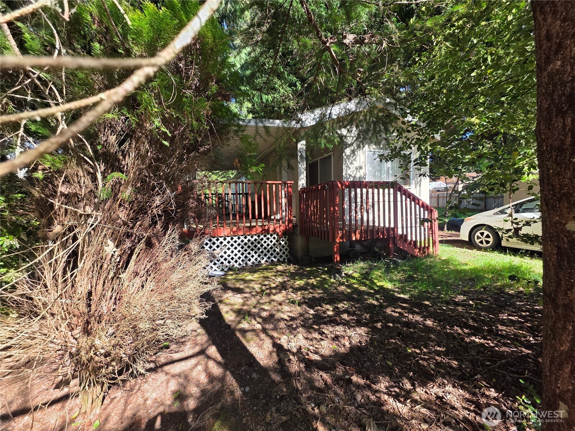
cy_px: 216
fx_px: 216
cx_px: 288
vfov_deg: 89.9
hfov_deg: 106.2
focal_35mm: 13
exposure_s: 1/361
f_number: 1.9
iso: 40
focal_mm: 2.2
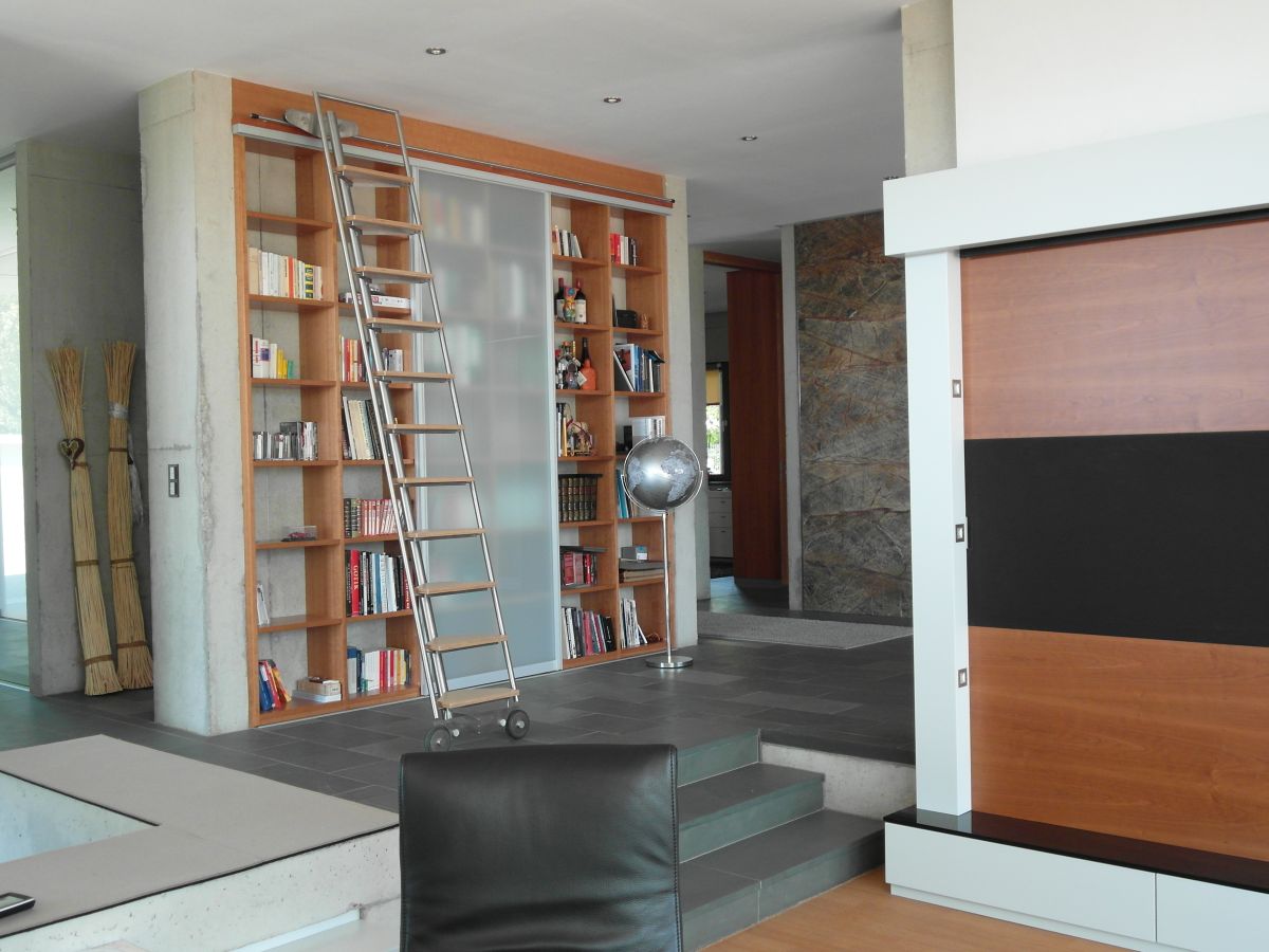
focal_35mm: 35
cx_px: 634
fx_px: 1283
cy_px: 476
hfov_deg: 52.6
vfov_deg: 40.7
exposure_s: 1/30
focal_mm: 6.5
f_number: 3.5
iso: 160
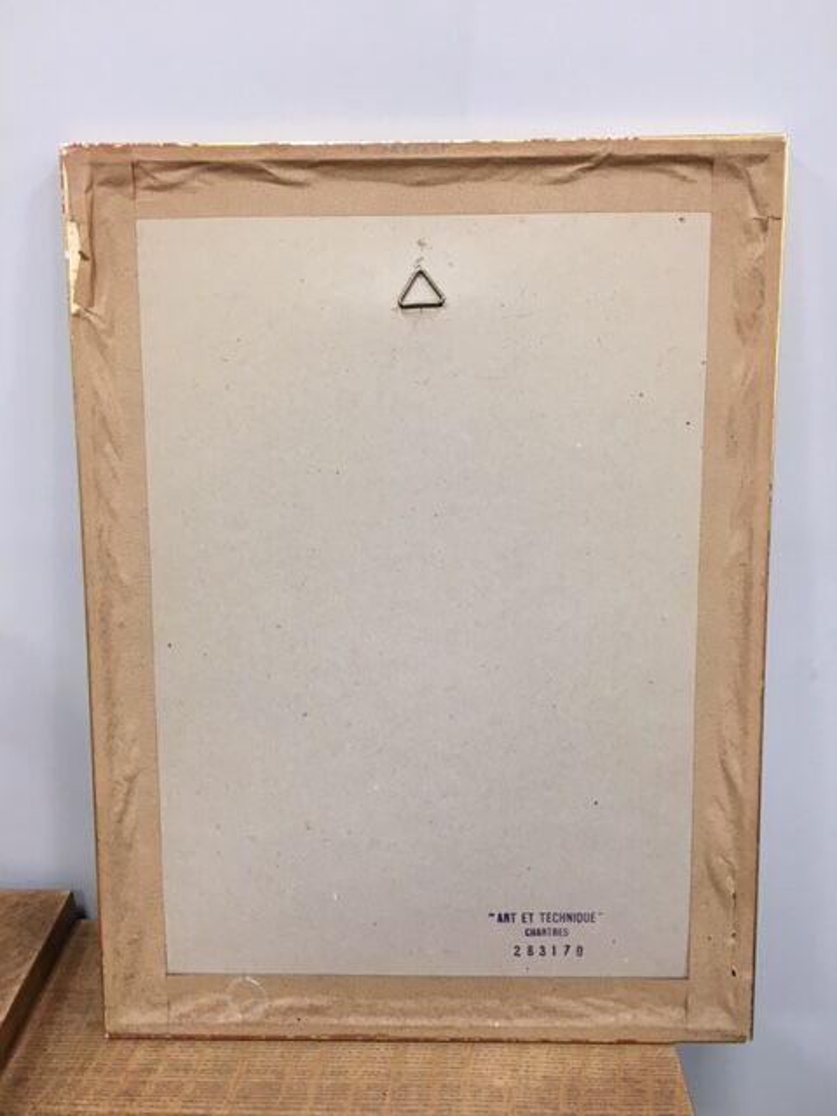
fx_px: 935
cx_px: 418
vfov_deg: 61.7
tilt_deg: -18.0
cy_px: 558
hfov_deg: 48.2
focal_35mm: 29
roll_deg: +0.6
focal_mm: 4.15
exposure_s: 1/33
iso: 80
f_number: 2.2
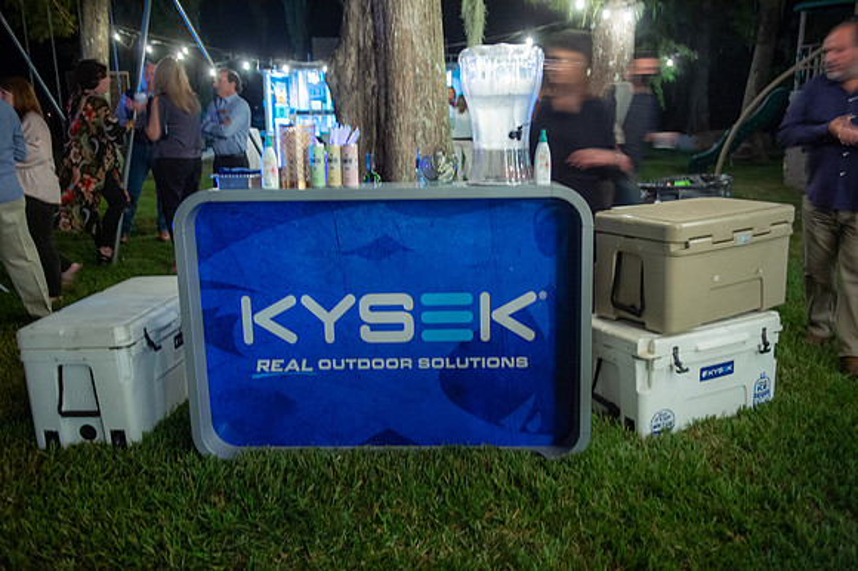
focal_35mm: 32
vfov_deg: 41.1
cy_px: 286
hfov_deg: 58.7
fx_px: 762
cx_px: 429
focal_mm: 32
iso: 1250
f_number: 2.8
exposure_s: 1/6
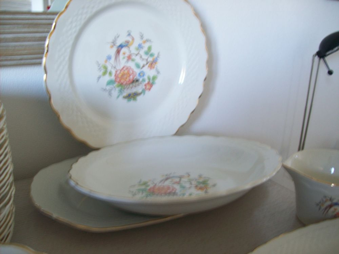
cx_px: 170
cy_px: 127
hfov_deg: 51.4
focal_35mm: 36
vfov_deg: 39.6
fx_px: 352
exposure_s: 1/5.97
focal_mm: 6
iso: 80
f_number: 2.7
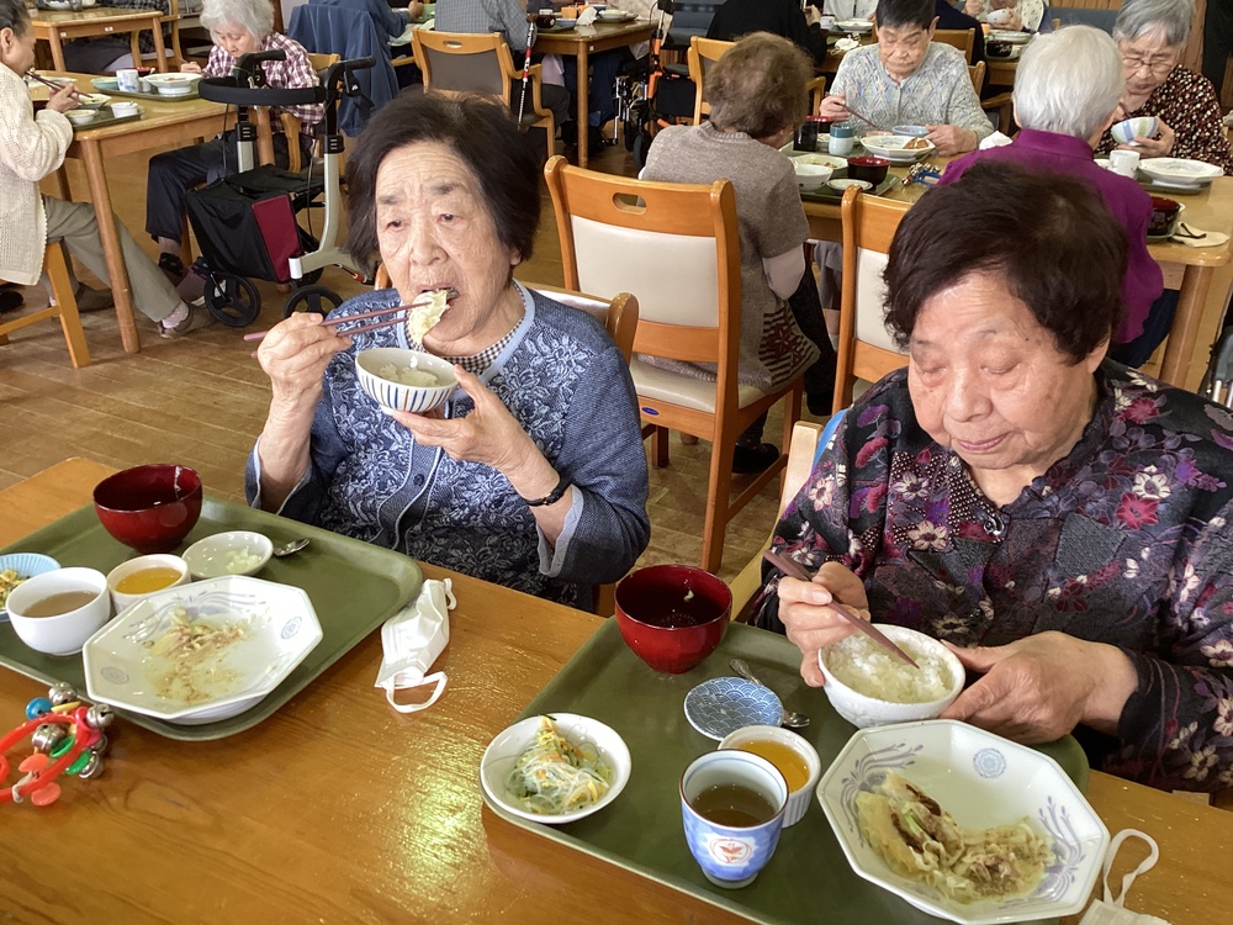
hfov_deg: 58.4
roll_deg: -1.3
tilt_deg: -28.1
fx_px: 1104
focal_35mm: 31
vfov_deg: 45.4
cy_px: 462
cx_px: 616
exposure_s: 1/50
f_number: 2.4
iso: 100
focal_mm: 3.3
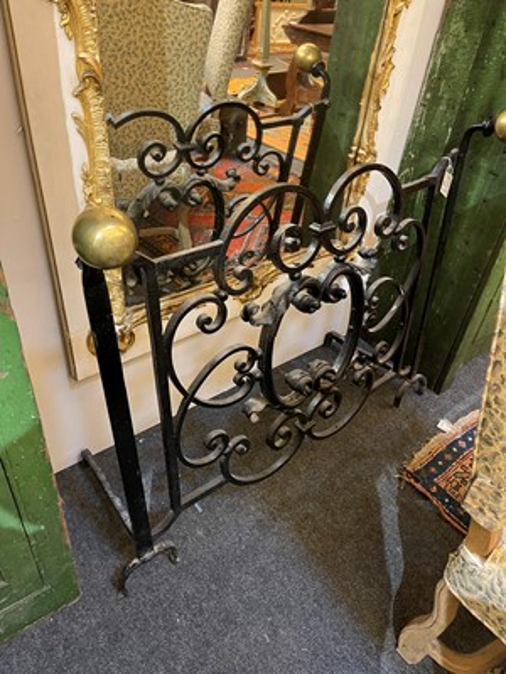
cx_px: 253
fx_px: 487
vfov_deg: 69.4
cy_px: 337
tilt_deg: -37.3
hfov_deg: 54.9
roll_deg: -6.7
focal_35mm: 25
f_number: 1.6
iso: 500
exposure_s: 1/25
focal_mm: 5.1
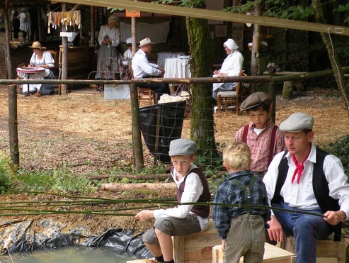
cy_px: 201
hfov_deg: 28.4
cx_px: 118
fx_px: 686
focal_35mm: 68
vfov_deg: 21.5
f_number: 3.2
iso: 103
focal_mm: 7.4
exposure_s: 1/59.8
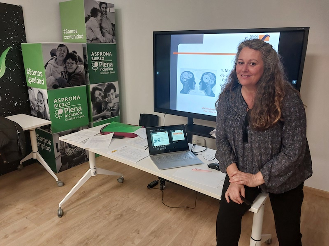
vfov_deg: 46.8
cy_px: 123
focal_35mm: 30
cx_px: 164
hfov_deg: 60.0
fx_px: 285
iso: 200
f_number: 1.8
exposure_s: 1/60
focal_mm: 4.6
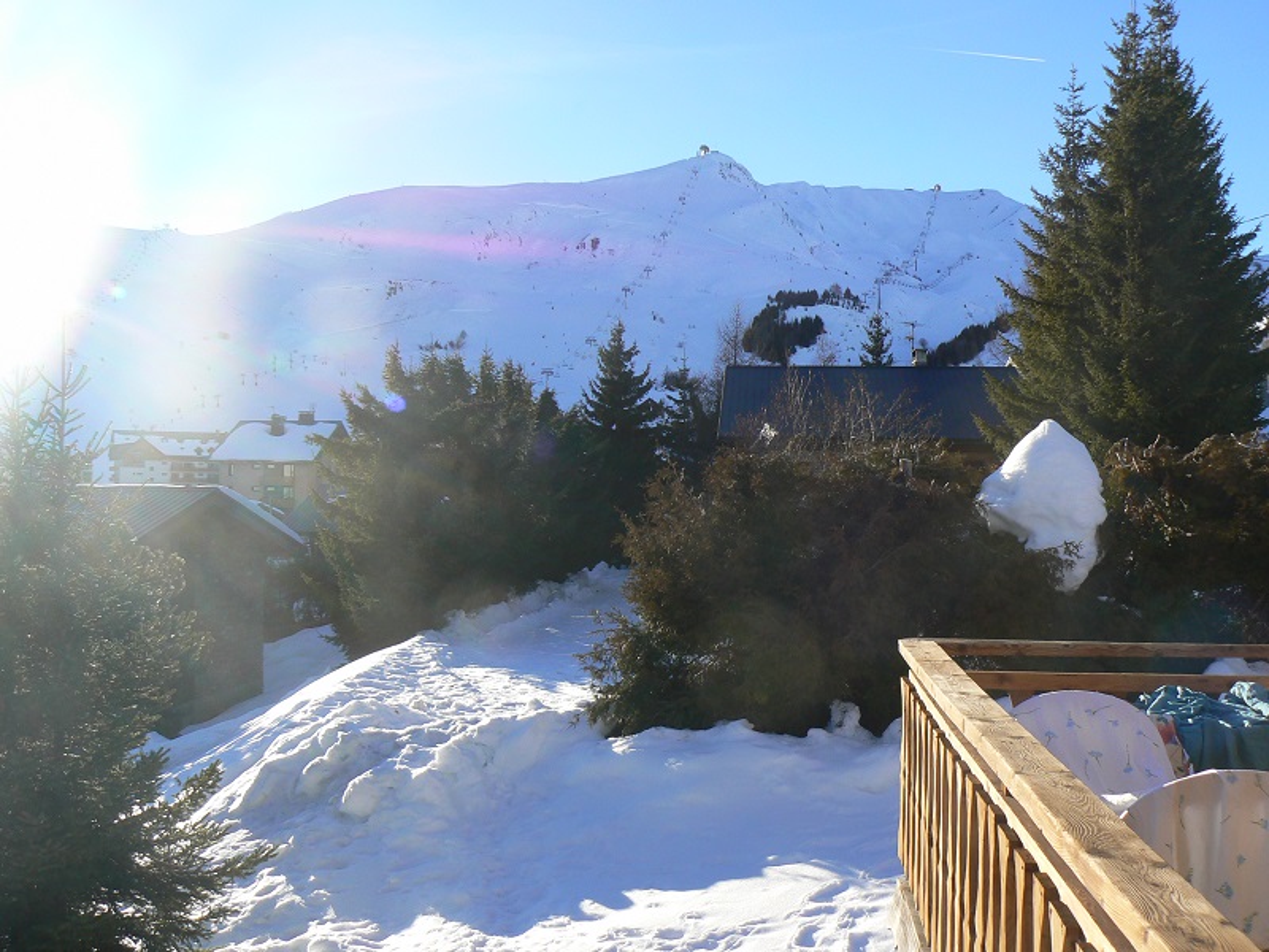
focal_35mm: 36
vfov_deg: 39.7
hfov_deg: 51.4
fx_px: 1320
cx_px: 634
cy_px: 476
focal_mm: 6
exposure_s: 1/320
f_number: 5.6
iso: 80
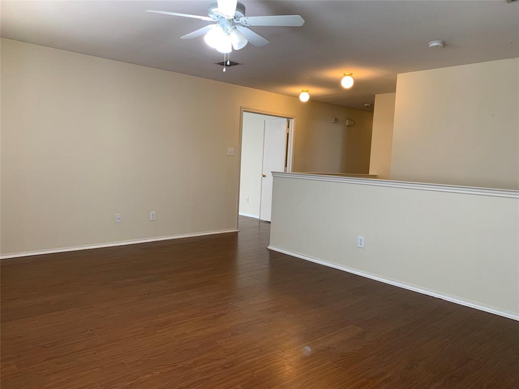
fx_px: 390
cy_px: 194
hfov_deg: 67.3
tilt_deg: -4.7
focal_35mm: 26
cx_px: 260
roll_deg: -2.2
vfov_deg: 53.1
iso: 200
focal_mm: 4.25
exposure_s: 1/60
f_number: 1.8
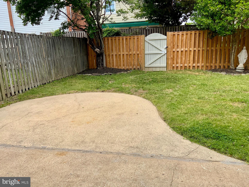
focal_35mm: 29
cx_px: 124
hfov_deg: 61.7
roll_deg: +2.3
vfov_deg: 48.2
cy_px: 94
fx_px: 209
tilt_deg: -14.2
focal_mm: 3
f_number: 1.8
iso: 16
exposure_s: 1/829
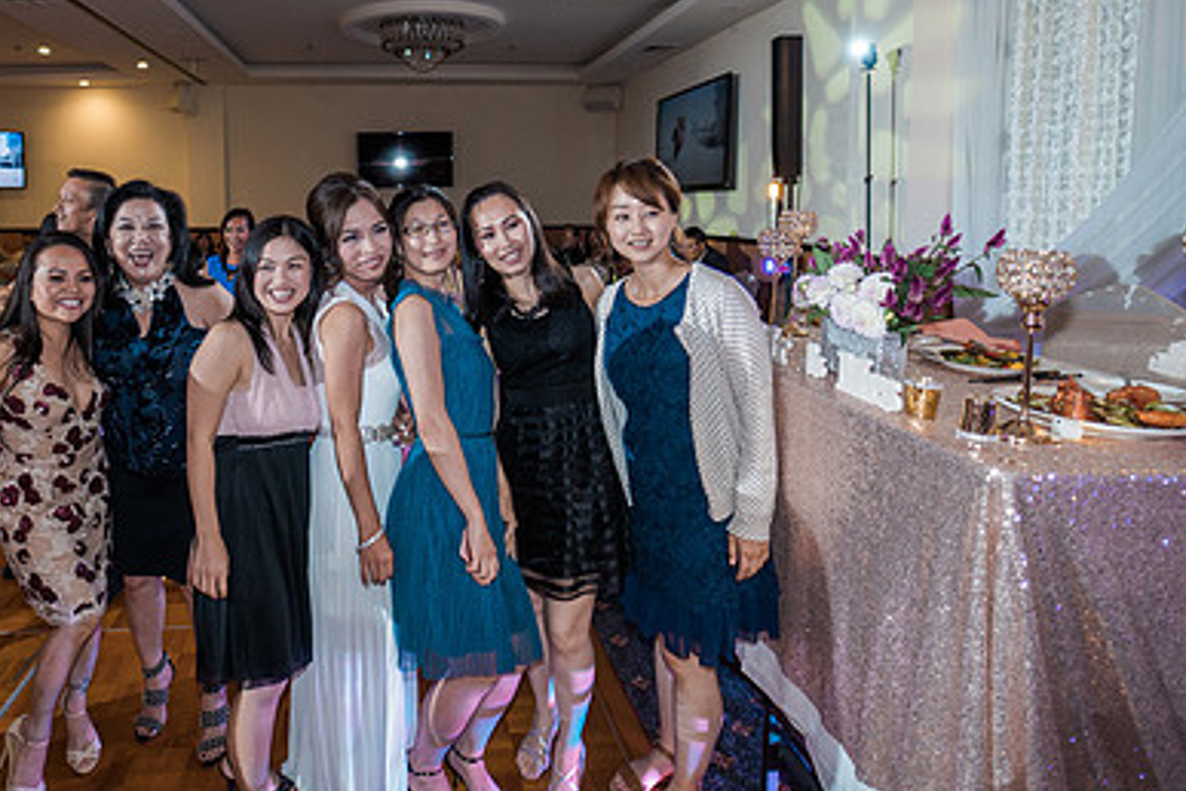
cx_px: 429
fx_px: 692
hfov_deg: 79.4
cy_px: 265
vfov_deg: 58.2
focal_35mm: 21
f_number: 2.8
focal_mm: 14
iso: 1000
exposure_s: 1/160
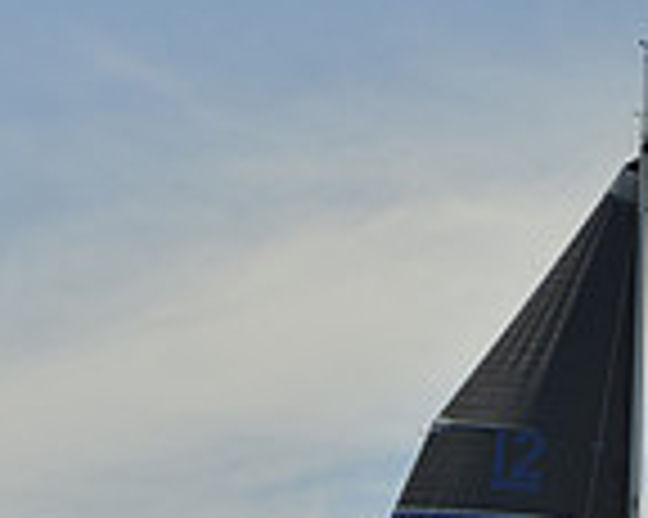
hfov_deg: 5.1
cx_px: 533
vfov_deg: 4.0
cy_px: 1279
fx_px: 7244
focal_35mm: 378
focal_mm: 100
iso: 280
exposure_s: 1/1600
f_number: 8
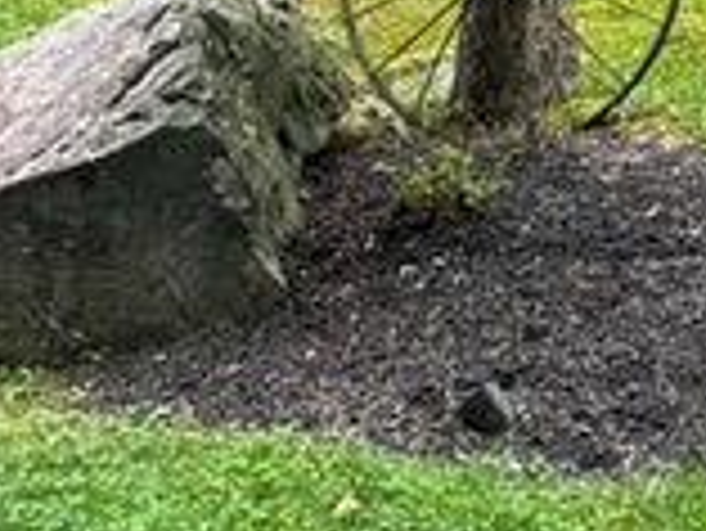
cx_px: 537
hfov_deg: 25.3
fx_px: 1551
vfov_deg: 19.2
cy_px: 81
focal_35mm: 76
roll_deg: -3.6
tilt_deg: -6.4
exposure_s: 1/142
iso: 40
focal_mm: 2.22
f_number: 2.2
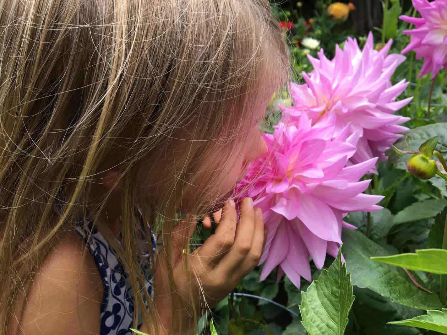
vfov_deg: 48.2
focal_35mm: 29
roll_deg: +4.3
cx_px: 224
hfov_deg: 61.7
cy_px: 168
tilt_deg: -20.3
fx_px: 374
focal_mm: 4.15
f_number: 2.2
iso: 25
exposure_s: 1/712
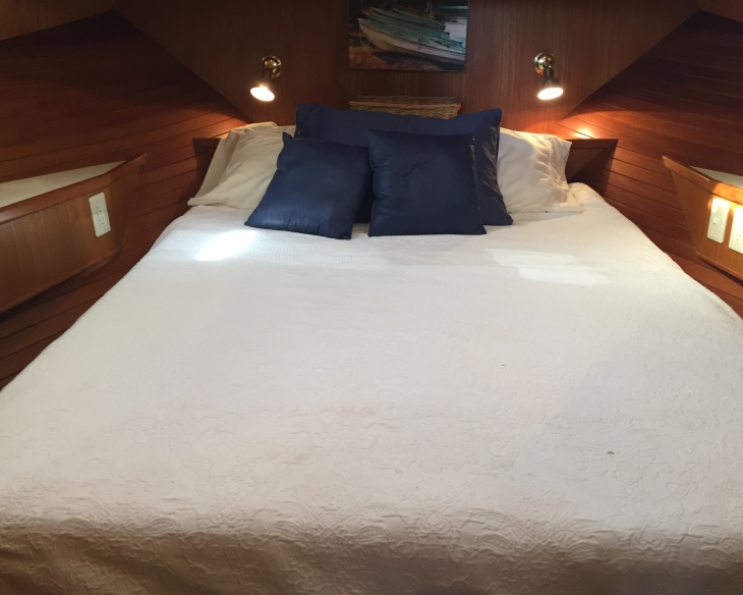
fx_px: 682
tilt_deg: -20.2
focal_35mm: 31
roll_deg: +0.3
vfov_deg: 47.1
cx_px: 395
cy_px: 294
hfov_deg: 57.1
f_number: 2.2
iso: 80
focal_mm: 4.15
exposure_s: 1/30
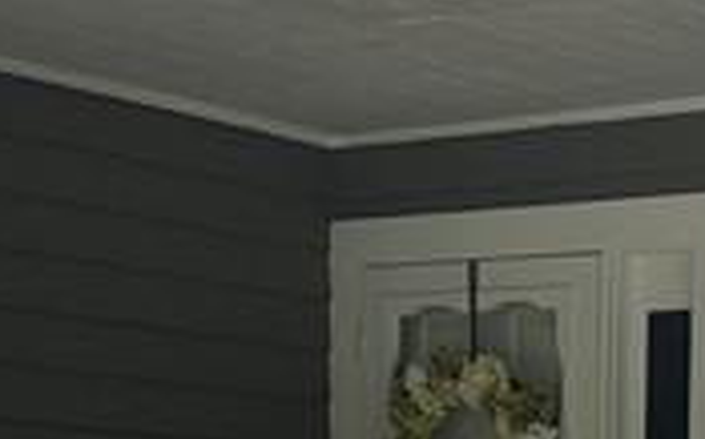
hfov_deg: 13.9
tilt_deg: -5.4
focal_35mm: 149
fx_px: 2860
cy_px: 894
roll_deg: -0.4
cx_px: 689
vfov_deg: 8.3
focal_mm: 6.86
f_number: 1.78
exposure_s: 1/1949
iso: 80
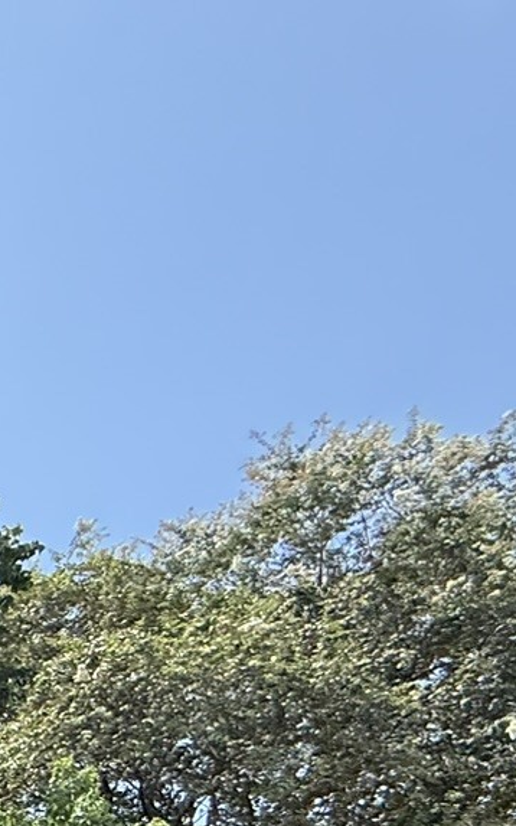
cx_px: -787
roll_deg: -2.0
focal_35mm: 53
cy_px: 992
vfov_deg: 31.8
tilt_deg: -0.3
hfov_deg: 14.1
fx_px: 1193
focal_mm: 2.22
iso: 64
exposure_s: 1/644
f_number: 2.2
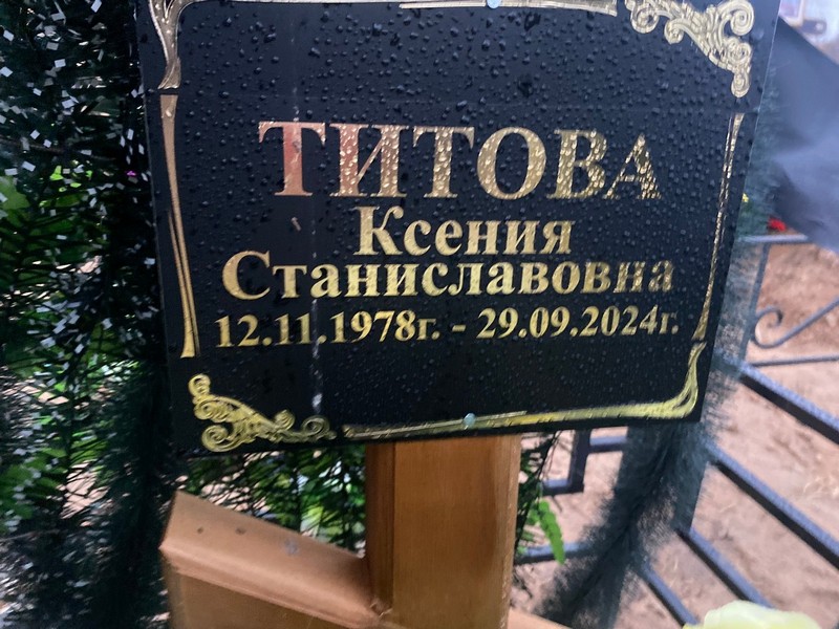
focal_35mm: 26
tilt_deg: -22.8
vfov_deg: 53.1
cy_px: 314
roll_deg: -1.7
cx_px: 420
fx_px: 630
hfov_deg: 67.3
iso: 800
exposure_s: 1/30
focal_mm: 4.25
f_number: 1.8
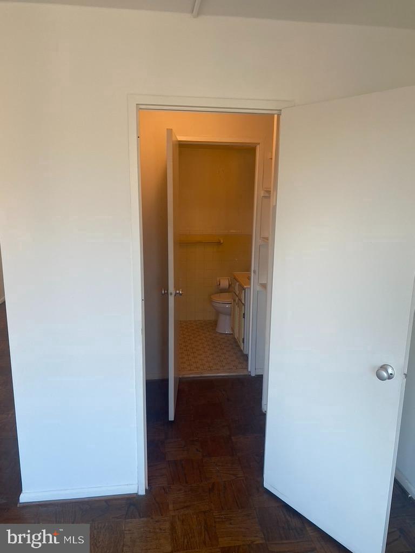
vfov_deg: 67.3
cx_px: 208
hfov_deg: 53.1
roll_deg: -0.4
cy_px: 276
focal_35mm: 26
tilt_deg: -10.3
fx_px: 416
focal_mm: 4.25
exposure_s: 1/120
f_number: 1.8
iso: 80
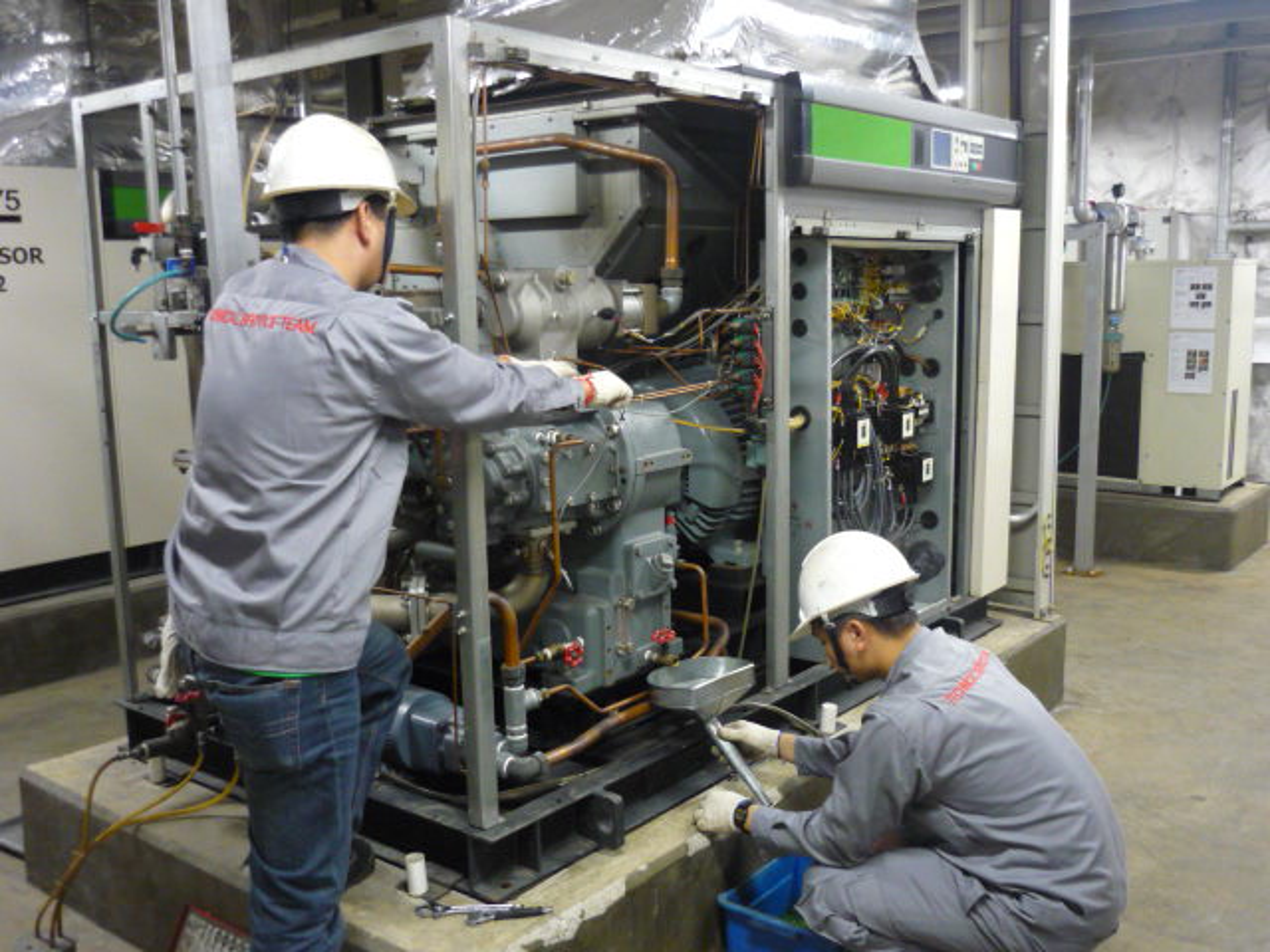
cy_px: 476
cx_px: 635
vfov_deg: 42.9
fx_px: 1211
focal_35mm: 33
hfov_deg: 55.4
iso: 400
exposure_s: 1/30
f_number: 2.8
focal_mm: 5.5
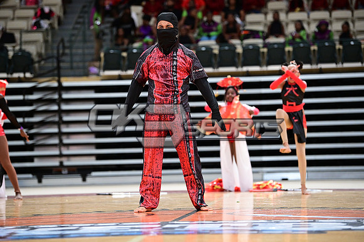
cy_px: 121
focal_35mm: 135
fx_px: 1364
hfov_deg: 15.2
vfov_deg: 10.1
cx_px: 182
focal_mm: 135
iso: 6400
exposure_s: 1/1000
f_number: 3.2
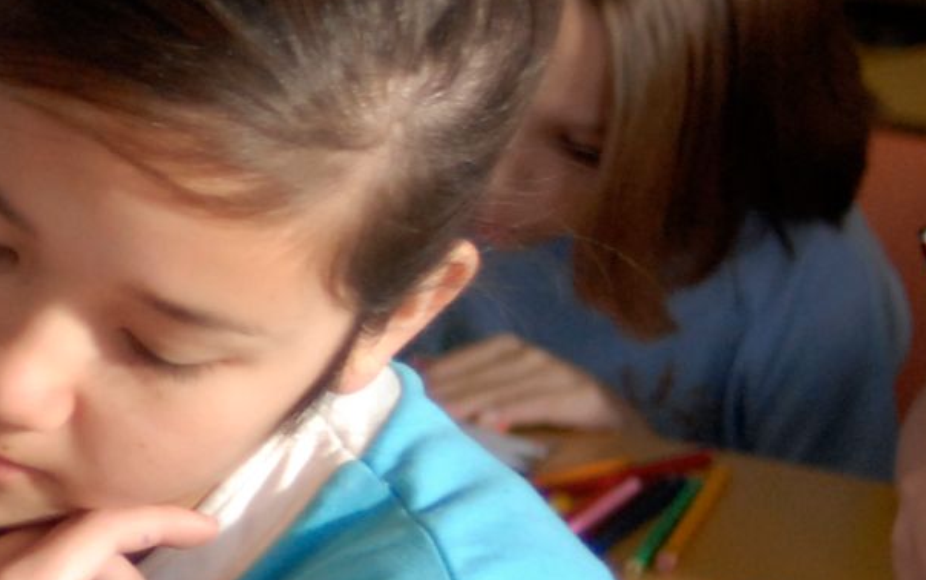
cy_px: 479
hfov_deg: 8.5
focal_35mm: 238
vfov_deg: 5.5
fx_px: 6015
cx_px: -727
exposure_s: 1/125
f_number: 2.2
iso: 500
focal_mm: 35
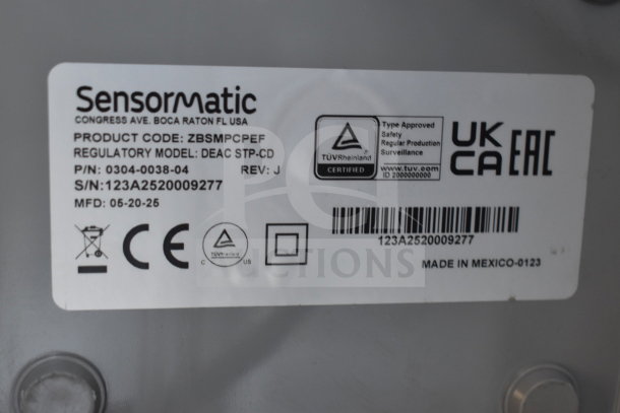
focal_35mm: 57
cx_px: 310
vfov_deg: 23.8
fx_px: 982
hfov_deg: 35.0
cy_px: 206
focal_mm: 38
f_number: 4.8
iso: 1000
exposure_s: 1/60
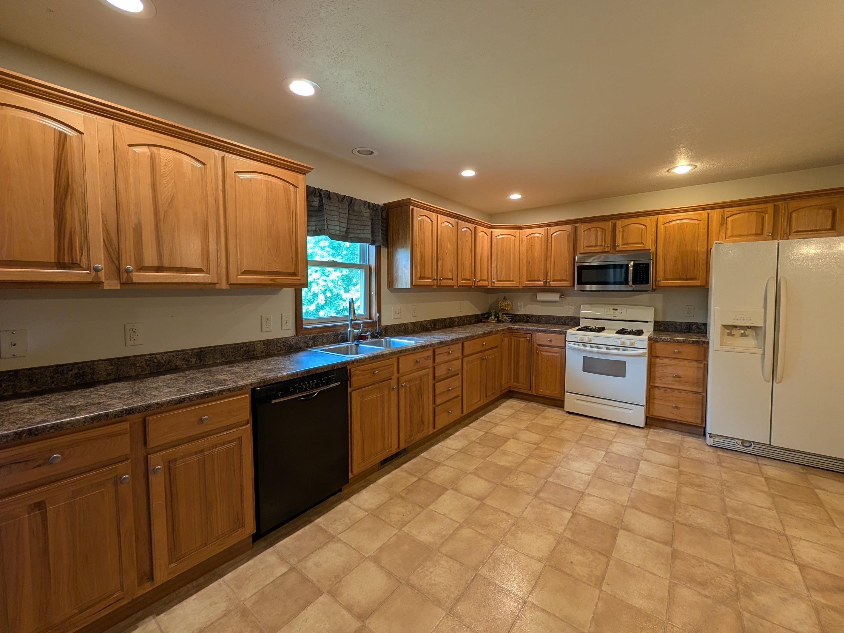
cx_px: 433
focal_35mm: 13
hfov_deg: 106.2
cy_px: 303
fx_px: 317
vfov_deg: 89.9
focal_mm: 2.02
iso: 57
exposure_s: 1/40
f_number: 1.7
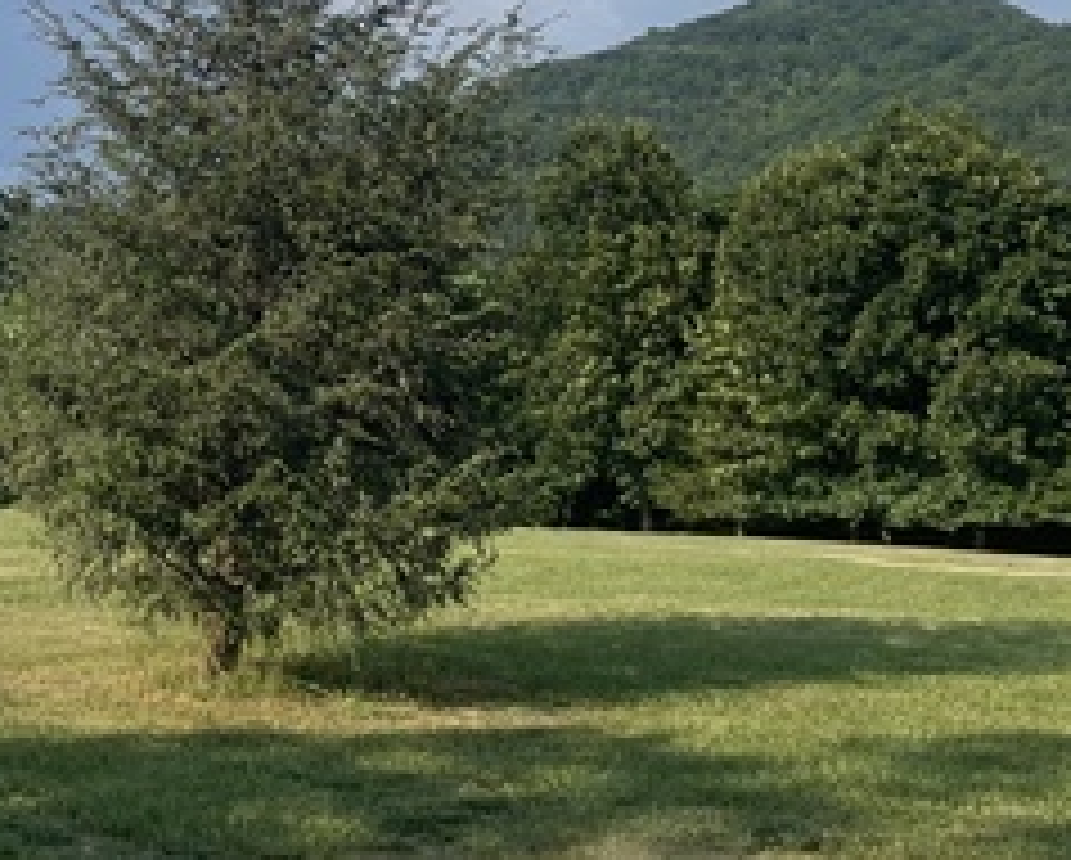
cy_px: -9
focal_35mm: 71
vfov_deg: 20.8
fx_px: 2253
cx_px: -88
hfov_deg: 25.0
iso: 50
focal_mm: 5.1
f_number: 1.6
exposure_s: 1/6579
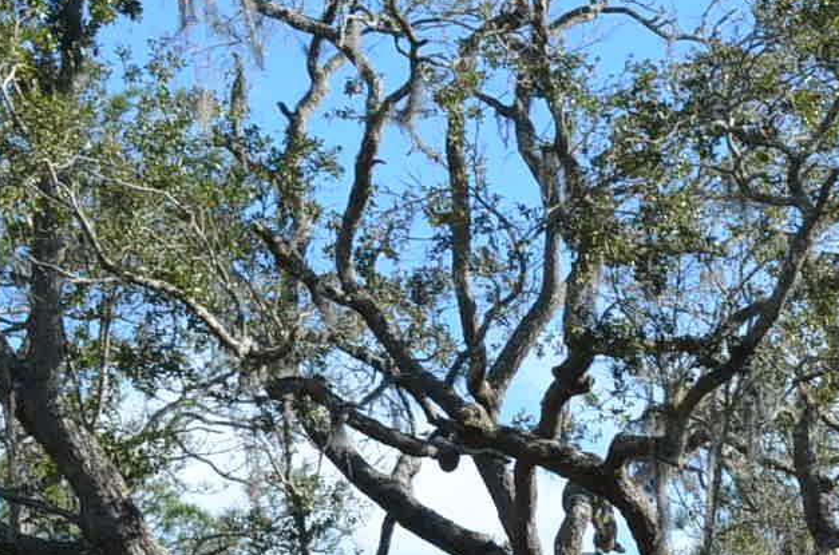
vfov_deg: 8.1
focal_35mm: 165
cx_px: 1128
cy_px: 860
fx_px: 3837
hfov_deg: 12.1
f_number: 8
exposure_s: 1/250
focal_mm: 28
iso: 180
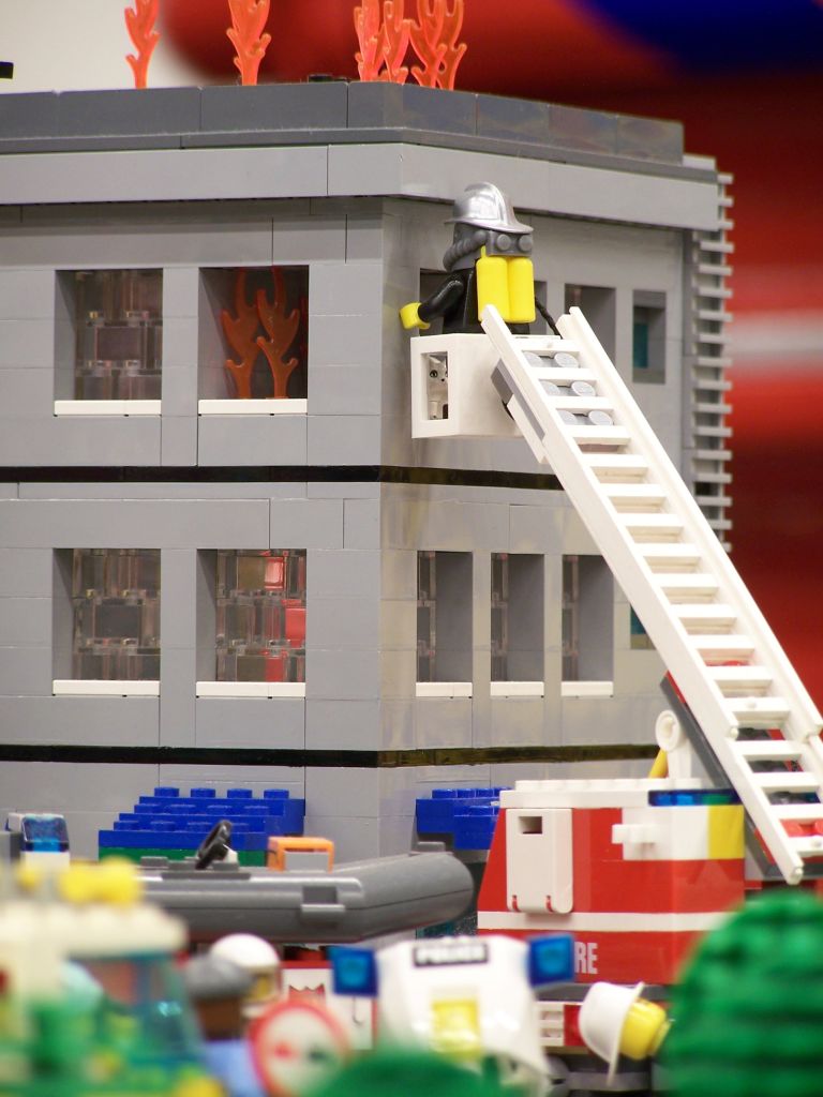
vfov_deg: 8.3
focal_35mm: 238
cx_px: 412
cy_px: 548
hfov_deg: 6.2
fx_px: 7545
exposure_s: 1/2
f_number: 3.3
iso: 80
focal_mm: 39.5
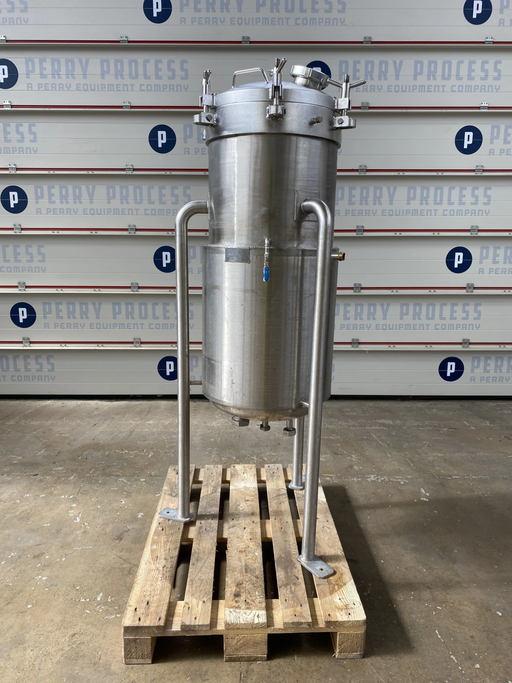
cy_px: 342
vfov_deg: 67.3
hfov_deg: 53.1
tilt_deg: -10.4
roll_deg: +0.7
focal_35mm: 26
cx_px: 256
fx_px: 513
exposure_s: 1/133
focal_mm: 4.25
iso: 32
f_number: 1.8
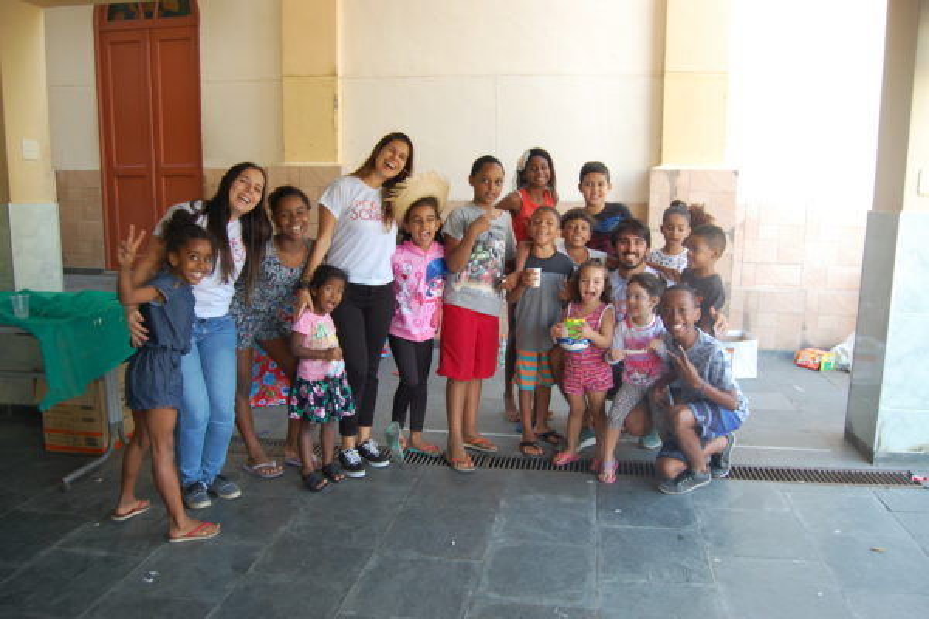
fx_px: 697
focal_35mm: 27
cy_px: 310
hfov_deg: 67.4
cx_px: 464
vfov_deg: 47.9
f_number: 4.5
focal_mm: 18
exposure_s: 1/80
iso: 400
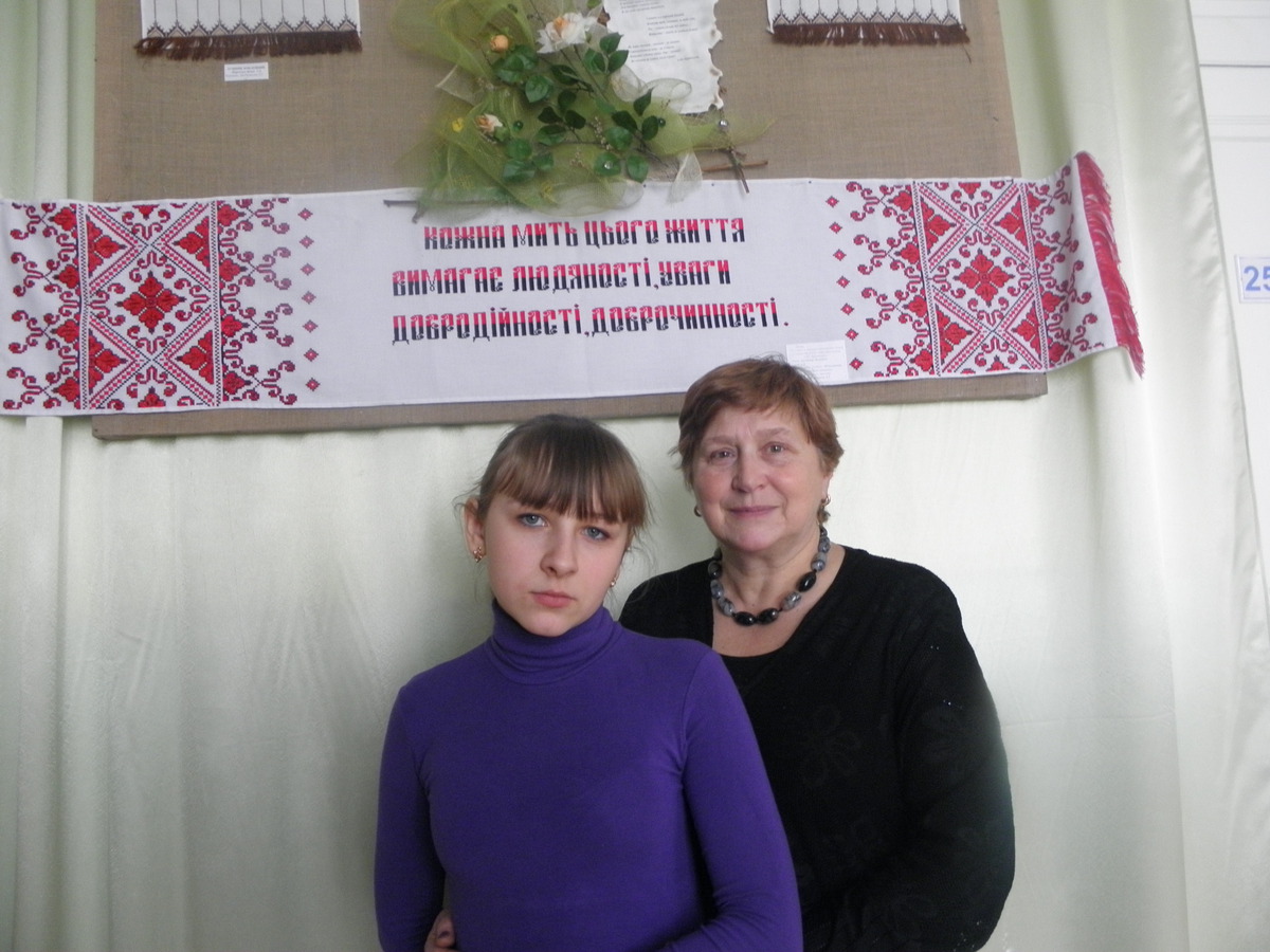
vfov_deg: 49.7
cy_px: 476
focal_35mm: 28
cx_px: 635
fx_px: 1027
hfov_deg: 63.4
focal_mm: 5
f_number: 3.5
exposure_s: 1/30
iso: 200
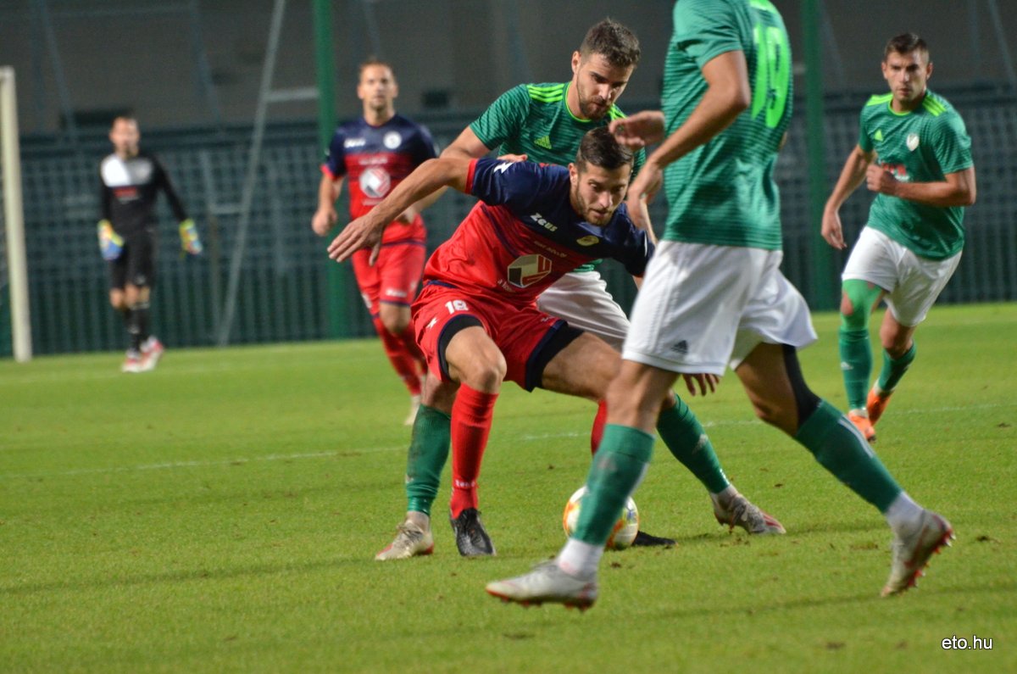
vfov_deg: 3.0
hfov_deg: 4.6
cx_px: 508
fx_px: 12687
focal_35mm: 450
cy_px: 337
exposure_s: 1/250
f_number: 5.6
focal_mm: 300
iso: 2500
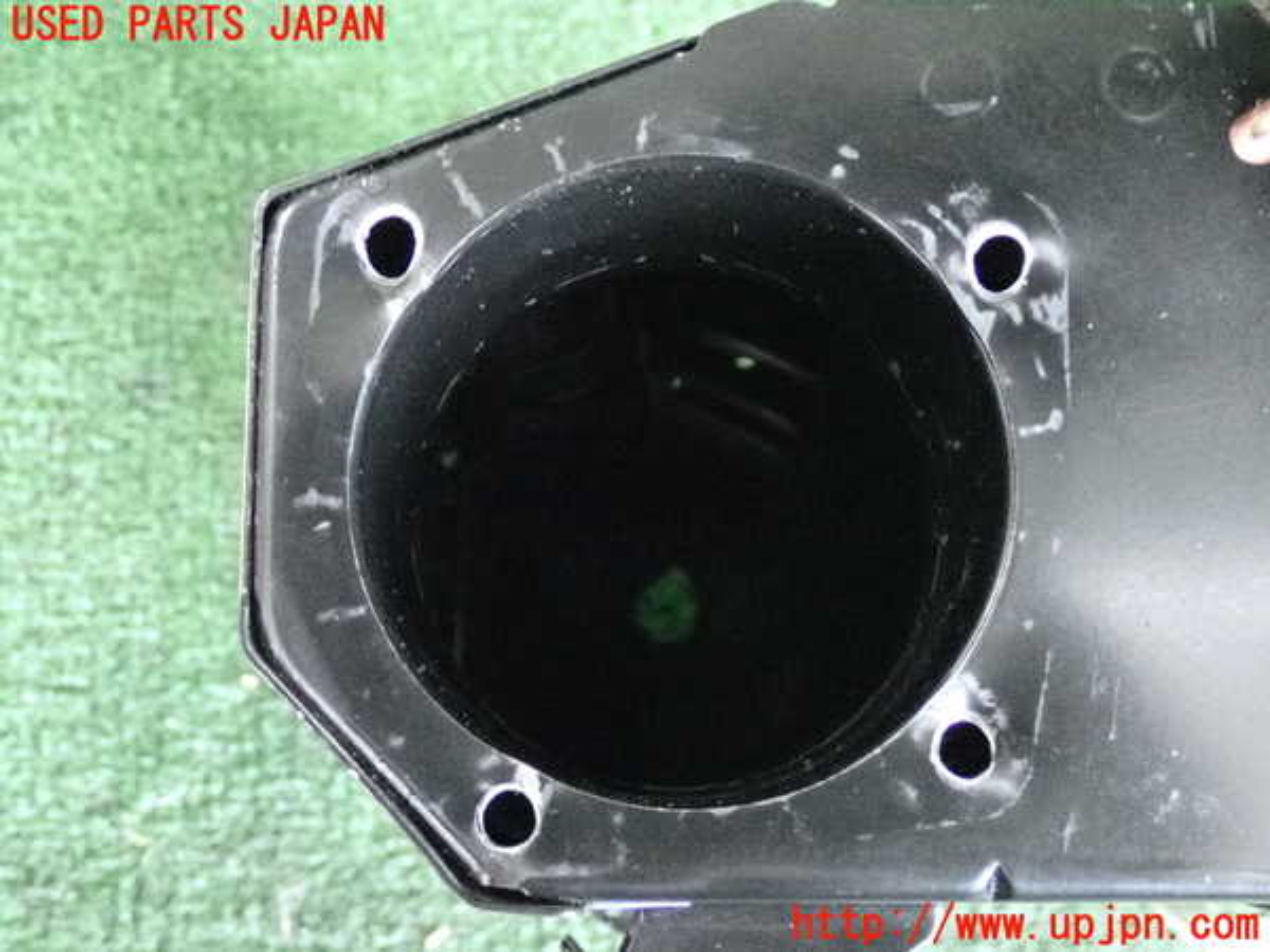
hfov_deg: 33.2
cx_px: 635
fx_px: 2128
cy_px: 476
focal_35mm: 58
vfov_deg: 25.2
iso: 8000
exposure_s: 1/125
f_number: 3.5
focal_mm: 10.35
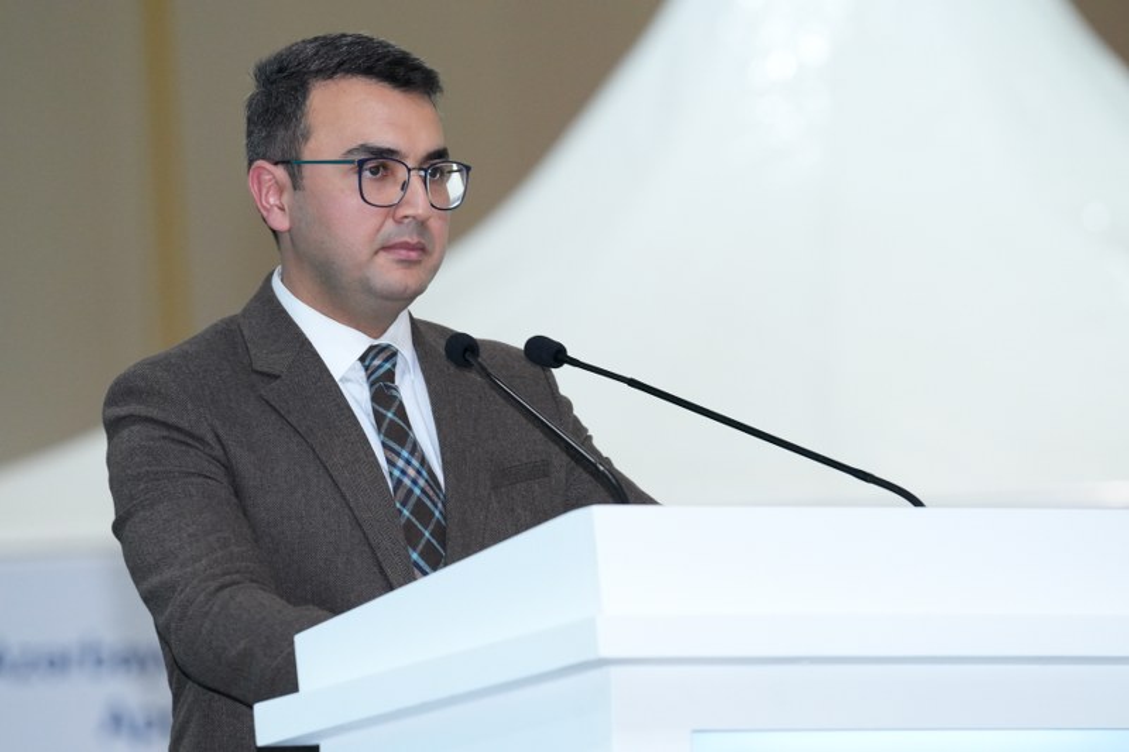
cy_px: 376
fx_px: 9406
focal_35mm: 300
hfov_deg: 6.9
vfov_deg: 4.6
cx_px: 564
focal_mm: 200
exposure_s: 1/200
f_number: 4
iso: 2500
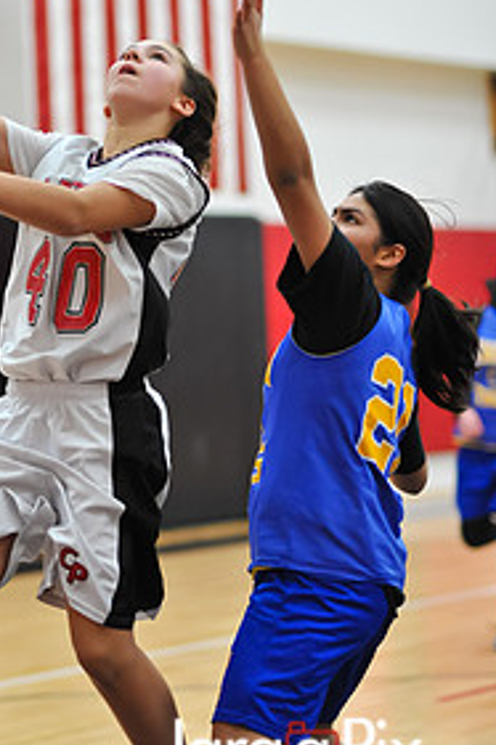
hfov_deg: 10.1
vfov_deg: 15.1
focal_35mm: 136
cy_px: 262
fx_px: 2814
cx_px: 118
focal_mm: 85
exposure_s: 1/500
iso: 1800
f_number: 2.2
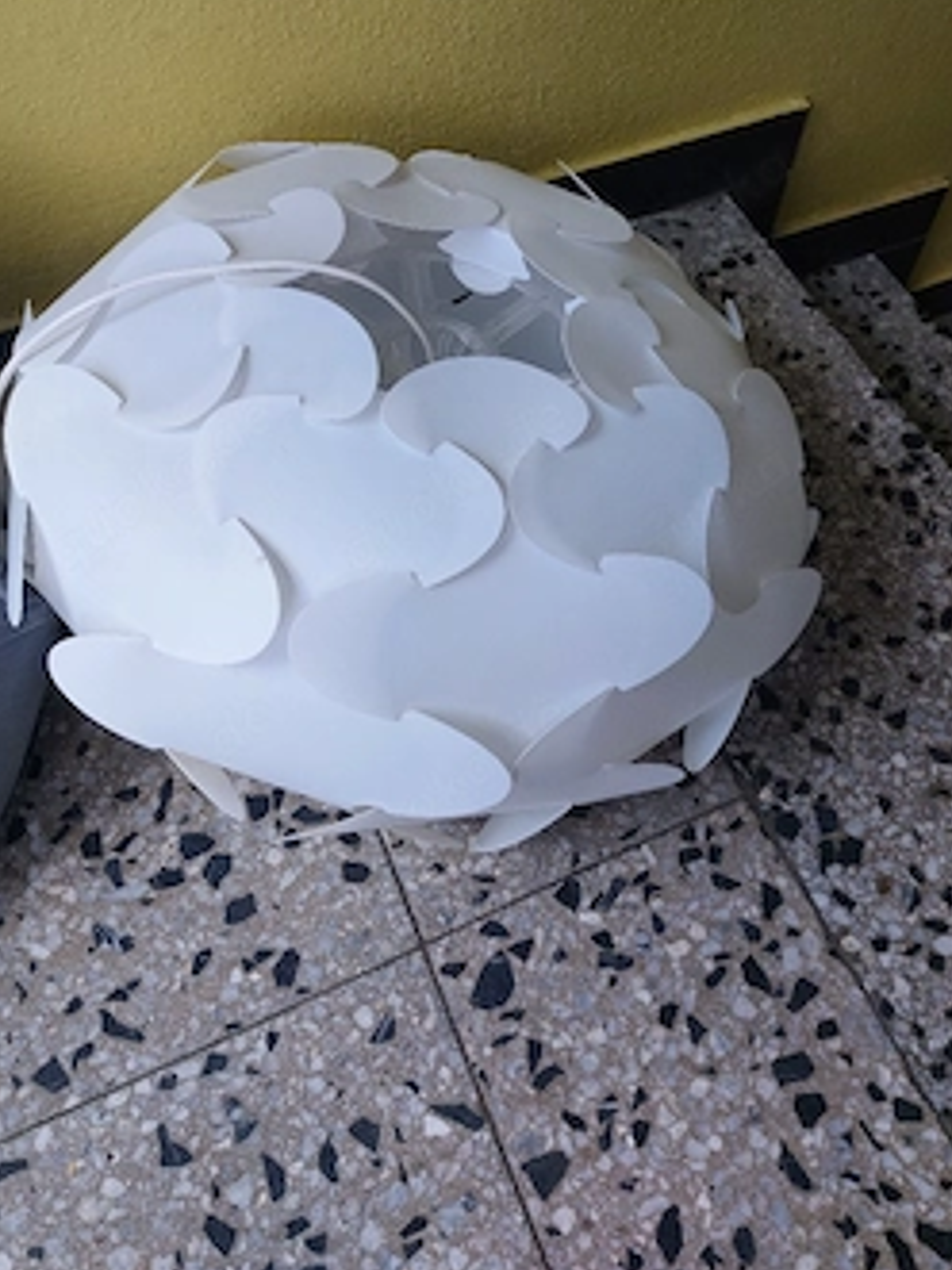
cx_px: 537
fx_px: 1064
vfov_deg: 61.3
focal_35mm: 29
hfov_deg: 48.1
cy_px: 526
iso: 32
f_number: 1.8
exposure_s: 1/100
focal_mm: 5.23
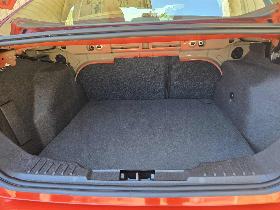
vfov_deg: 58.9
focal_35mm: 23
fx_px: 186
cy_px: 105
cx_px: 140
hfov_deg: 73.9
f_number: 1.8
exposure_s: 1/180
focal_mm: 5.4
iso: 125
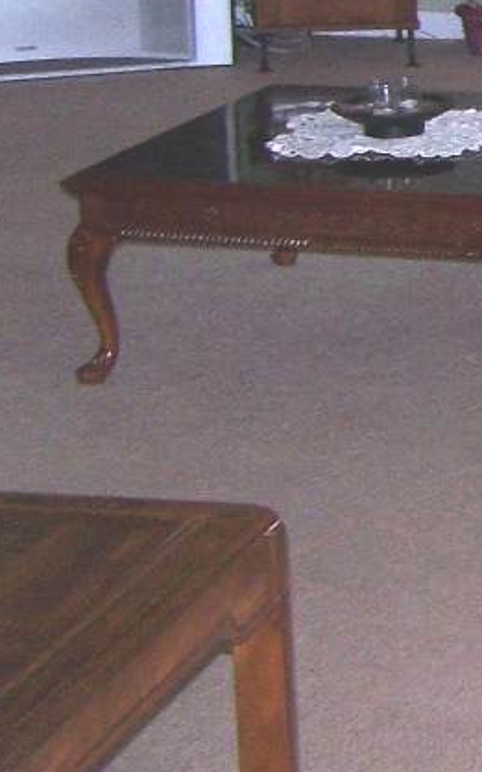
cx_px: 1163
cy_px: -9
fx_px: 2608
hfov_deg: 9.4
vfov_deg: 16.5
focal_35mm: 124
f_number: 2.8
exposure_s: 1/60
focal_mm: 6.3
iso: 140
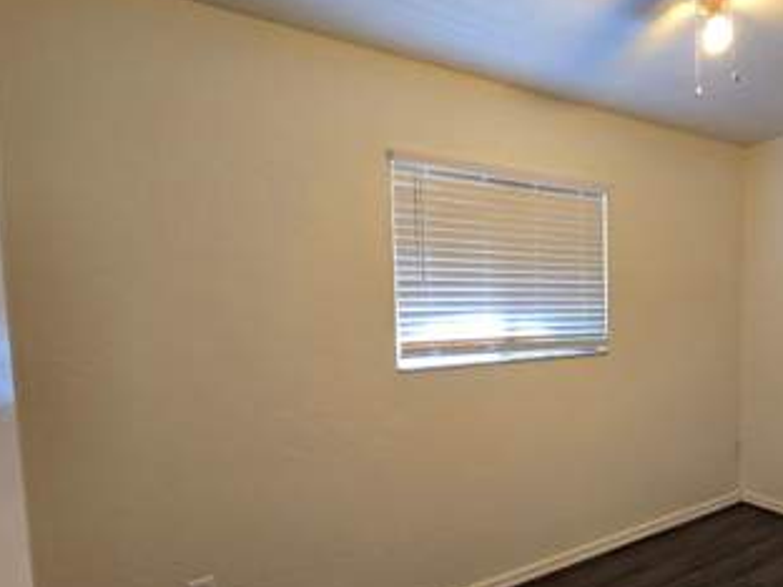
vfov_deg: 65.4
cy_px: 351
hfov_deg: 79.4
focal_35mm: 20
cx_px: 514
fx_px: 452
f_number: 2.2
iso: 125
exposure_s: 1/60
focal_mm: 2.2
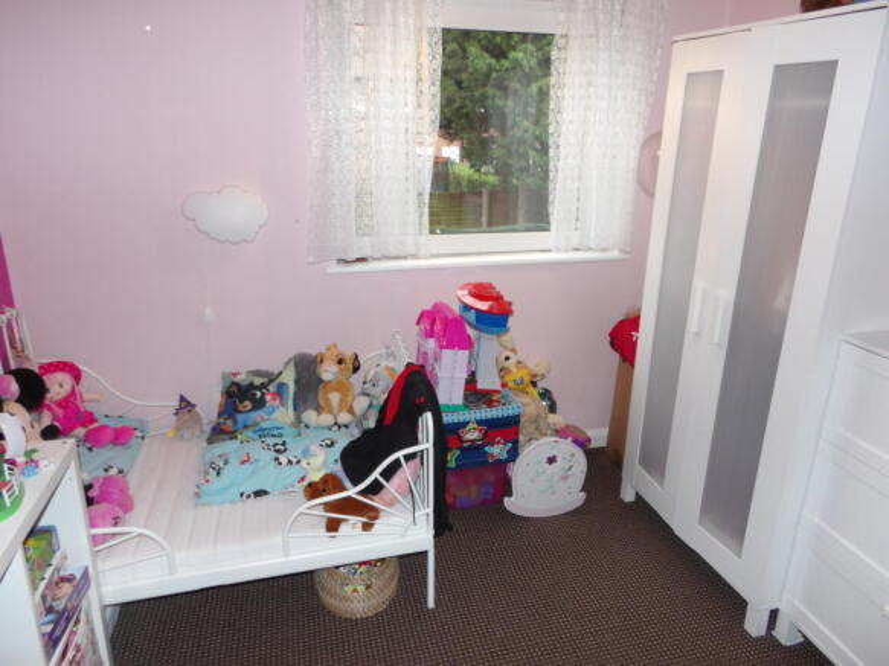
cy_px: 333
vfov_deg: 56.8
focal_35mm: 24
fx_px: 616
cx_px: 444
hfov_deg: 71.6
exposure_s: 1/15
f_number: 4.1
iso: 200
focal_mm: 4.3
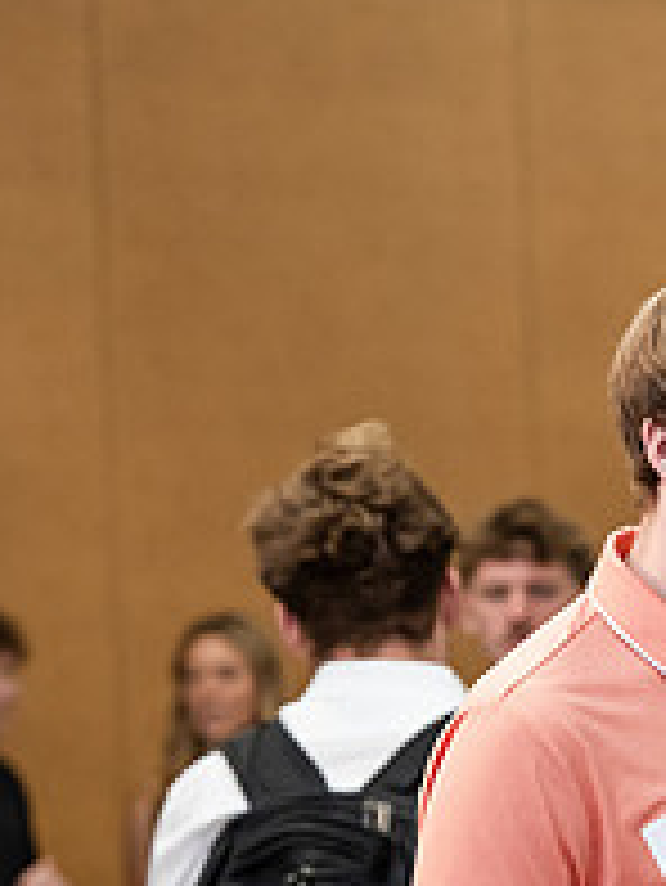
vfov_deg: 8.1
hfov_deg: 6.1
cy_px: 825
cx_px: 792
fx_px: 6227
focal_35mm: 243
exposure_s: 1/200
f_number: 3.2
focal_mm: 86
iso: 2500
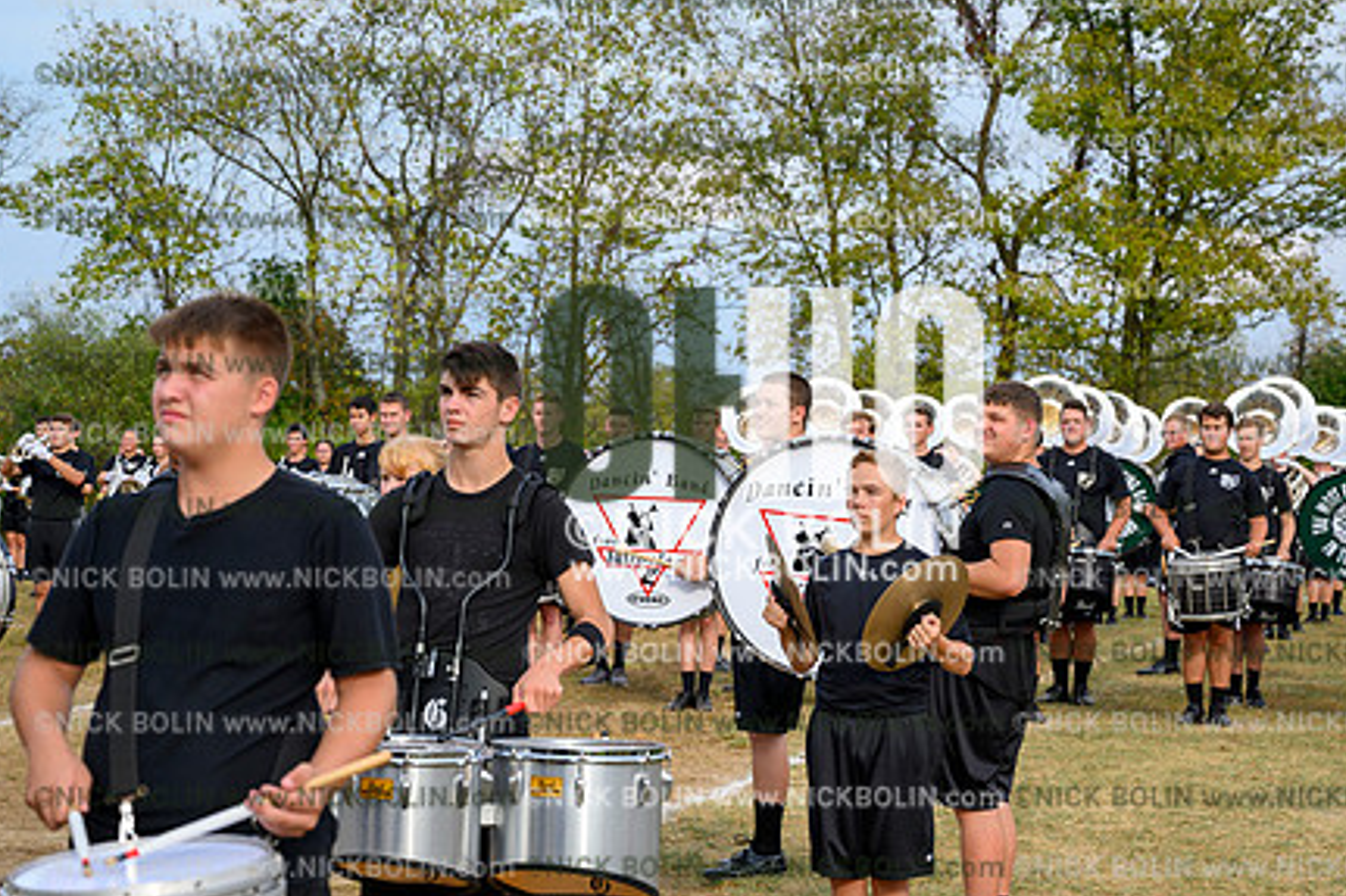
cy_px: 434
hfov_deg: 24.8
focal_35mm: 82
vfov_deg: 16.6
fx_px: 3065
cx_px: 762
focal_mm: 61
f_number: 4.5
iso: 200
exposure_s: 1/640
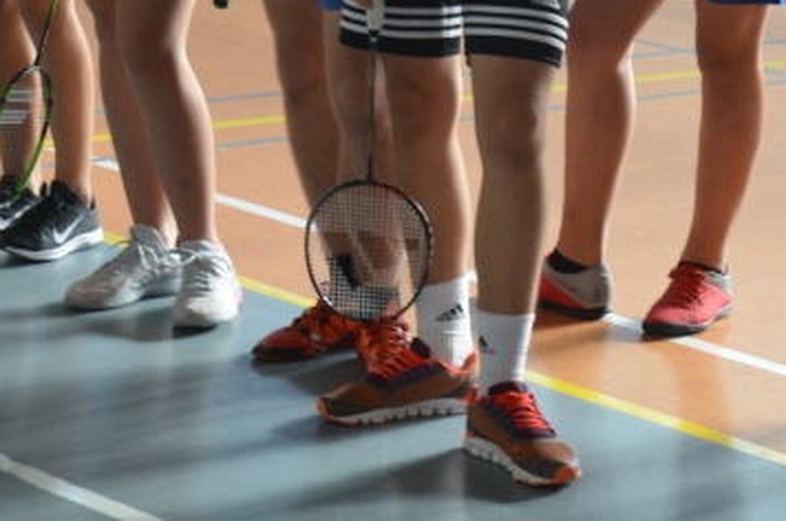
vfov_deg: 8.2
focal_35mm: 164
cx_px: 1040
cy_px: -214
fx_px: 3574
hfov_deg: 12.2
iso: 400
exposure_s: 1/100
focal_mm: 38
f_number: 5
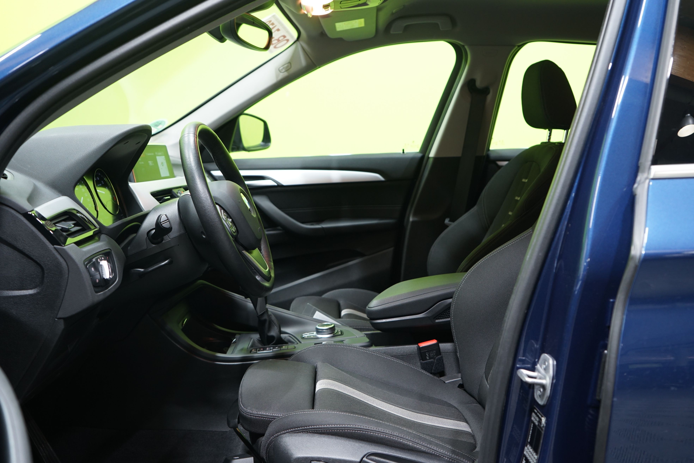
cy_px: 232
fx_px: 675
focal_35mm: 35
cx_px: 347
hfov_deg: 54.4
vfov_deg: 37.9
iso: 800
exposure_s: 1/20
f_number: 4.5
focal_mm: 35
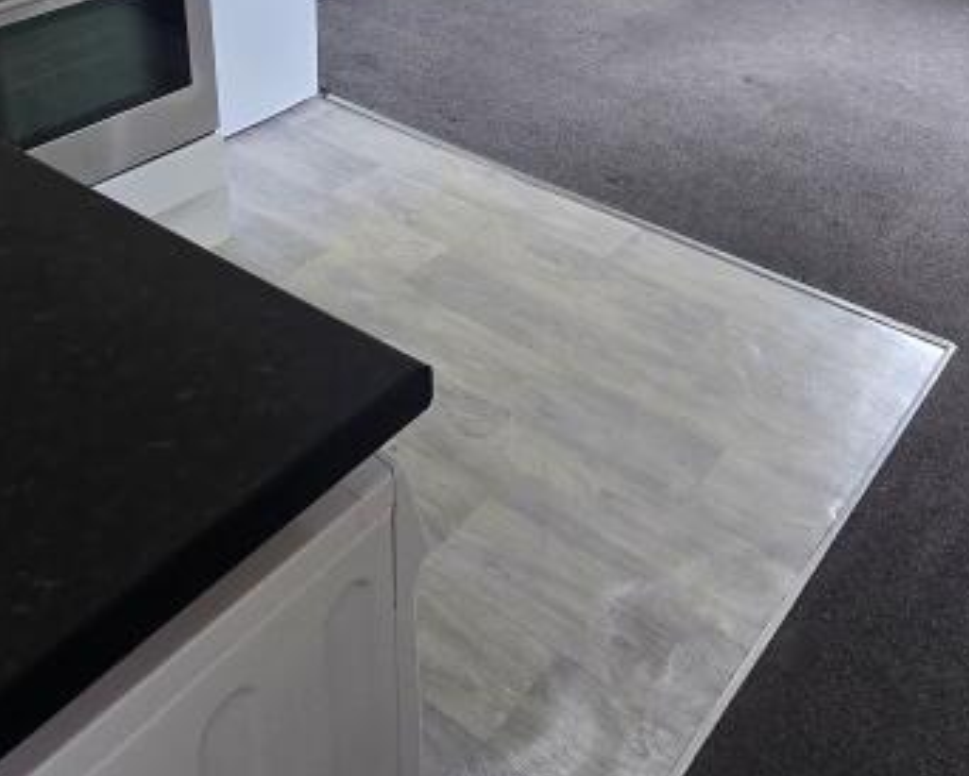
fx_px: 1090
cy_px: -82
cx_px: 623
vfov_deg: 33.9
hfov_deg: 47.3
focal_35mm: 38
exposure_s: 1/60
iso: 160
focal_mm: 2.2
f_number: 2.2
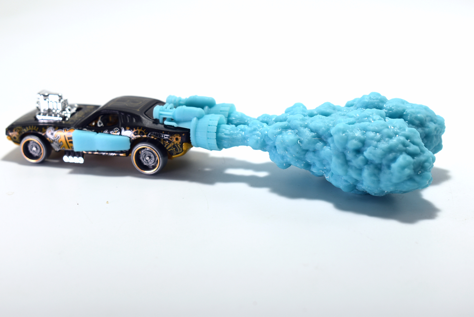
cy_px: 158
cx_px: 237
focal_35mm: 72
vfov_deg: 19.0
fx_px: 949
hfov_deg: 28.1
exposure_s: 1/250
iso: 140
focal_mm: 48
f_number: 8
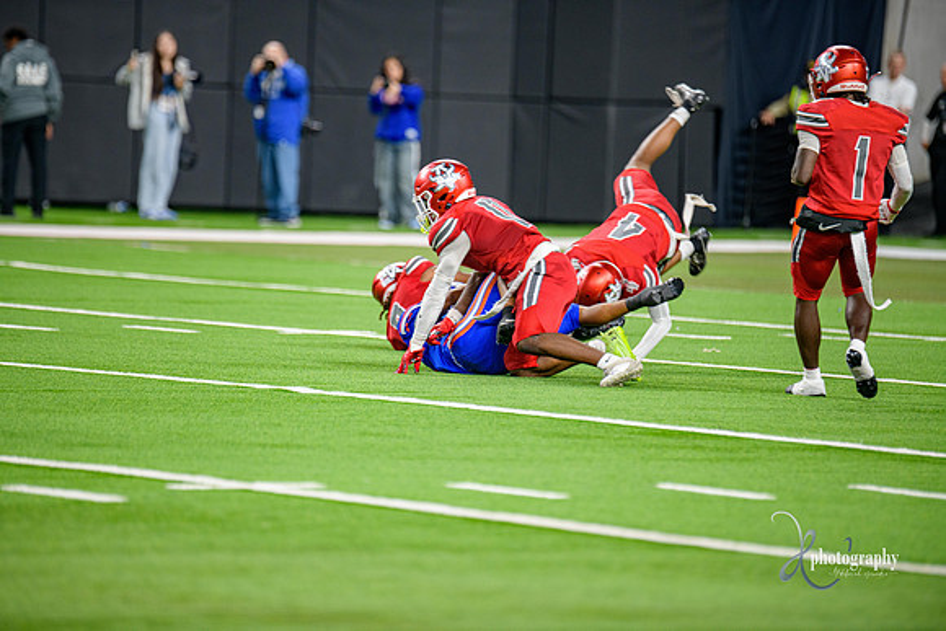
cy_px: 316
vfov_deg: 4.6
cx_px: 473
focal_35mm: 300
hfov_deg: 6.9
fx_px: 7885
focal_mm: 300
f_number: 2.8
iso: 1000
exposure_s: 1/400
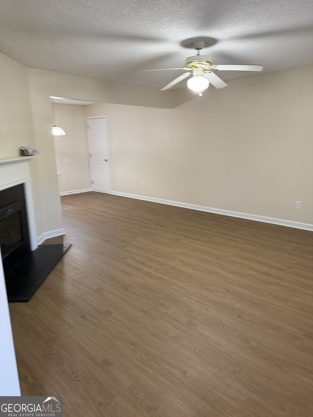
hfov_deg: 56.8
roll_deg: -0.3
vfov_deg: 71.6
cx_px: 156
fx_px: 289
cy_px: 208
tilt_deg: -9.7
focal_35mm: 24
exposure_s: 1/60
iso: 320
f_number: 1.78
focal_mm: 6.76
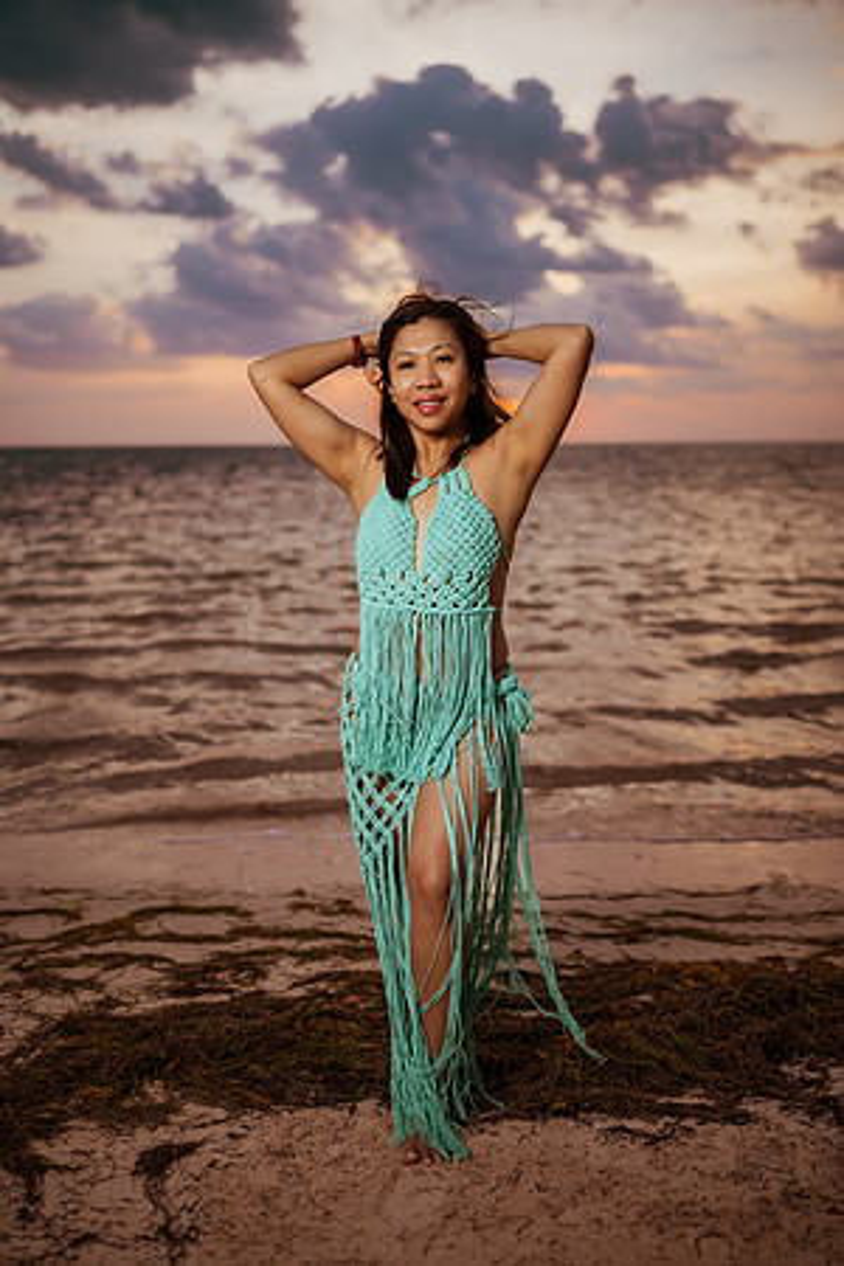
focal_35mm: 35
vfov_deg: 54.4
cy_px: 633
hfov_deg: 37.9
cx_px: 422
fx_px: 1231
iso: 50
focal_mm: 35
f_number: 1.8
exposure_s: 1/1250
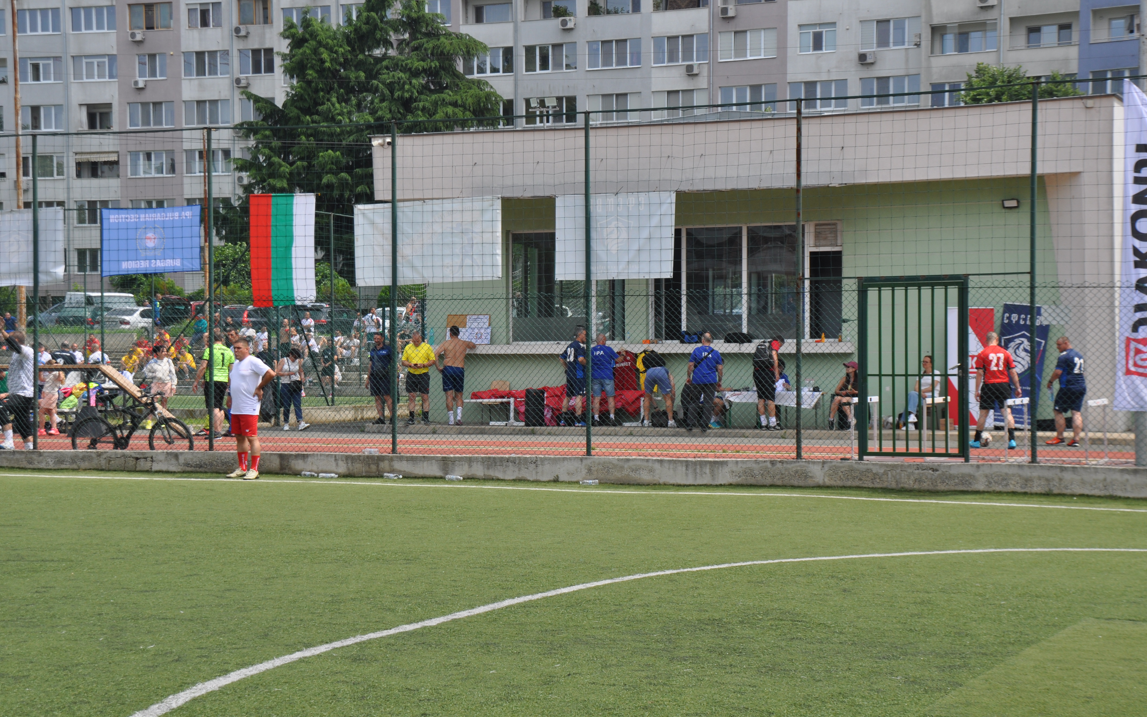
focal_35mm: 74
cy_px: 354
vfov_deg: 17.6
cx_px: 570
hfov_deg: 27.8
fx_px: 2313
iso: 200
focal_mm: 48
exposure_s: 1/320
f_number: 9
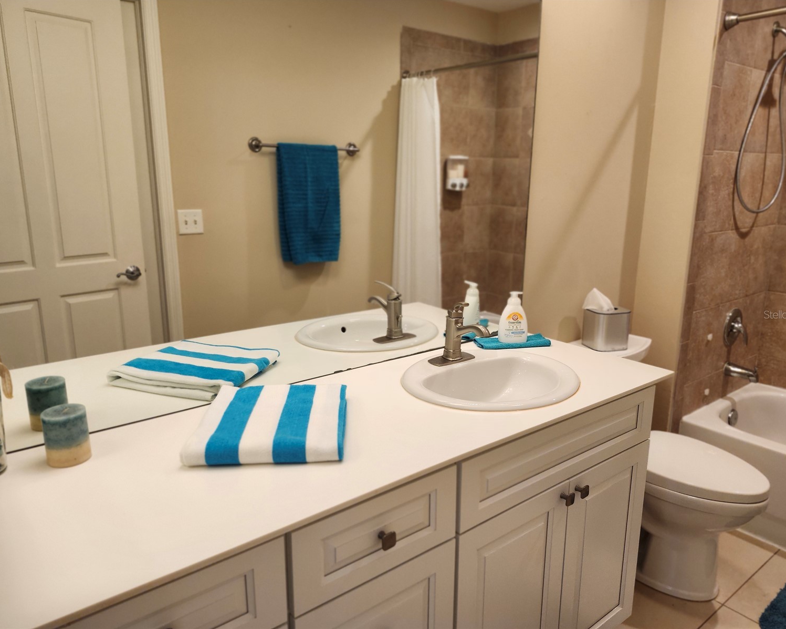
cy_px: 314
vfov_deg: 58.8
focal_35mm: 24
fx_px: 558
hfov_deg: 70.3
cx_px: 393
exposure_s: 1/120
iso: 250
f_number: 1.8
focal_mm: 5.54
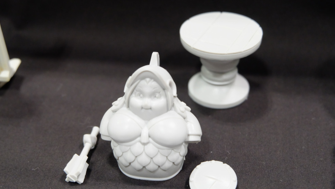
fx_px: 497
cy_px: 112
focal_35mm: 56
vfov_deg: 21.4
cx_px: 167
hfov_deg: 37.2
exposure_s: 1/30
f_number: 5
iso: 3200
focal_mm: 35.5
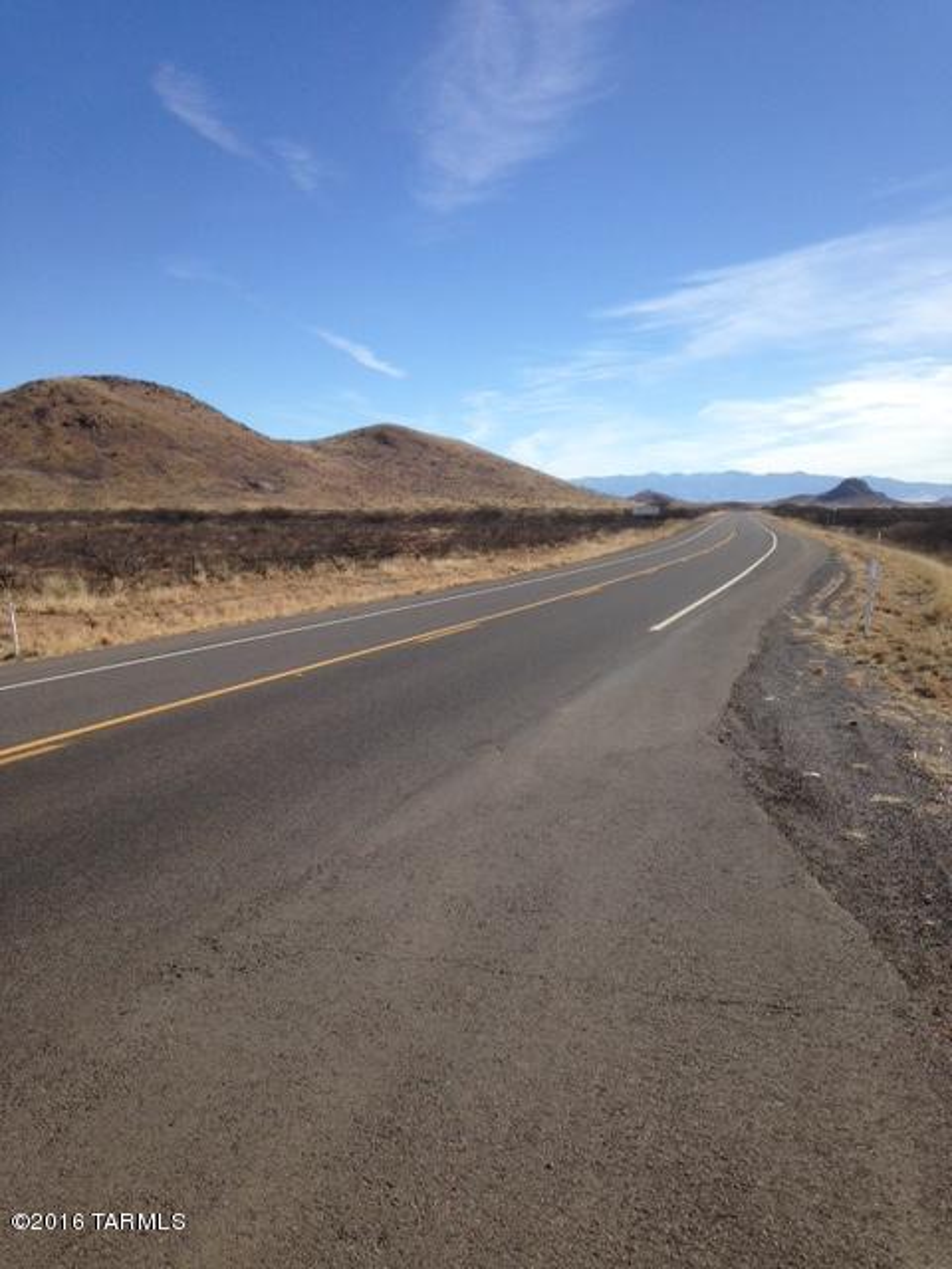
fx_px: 1210
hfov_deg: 42.9
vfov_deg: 55.4
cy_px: 634
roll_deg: +0.5
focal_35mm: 33
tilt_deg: -7.2
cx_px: 476
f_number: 2.4
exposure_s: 1/1938
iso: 50
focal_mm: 4.12
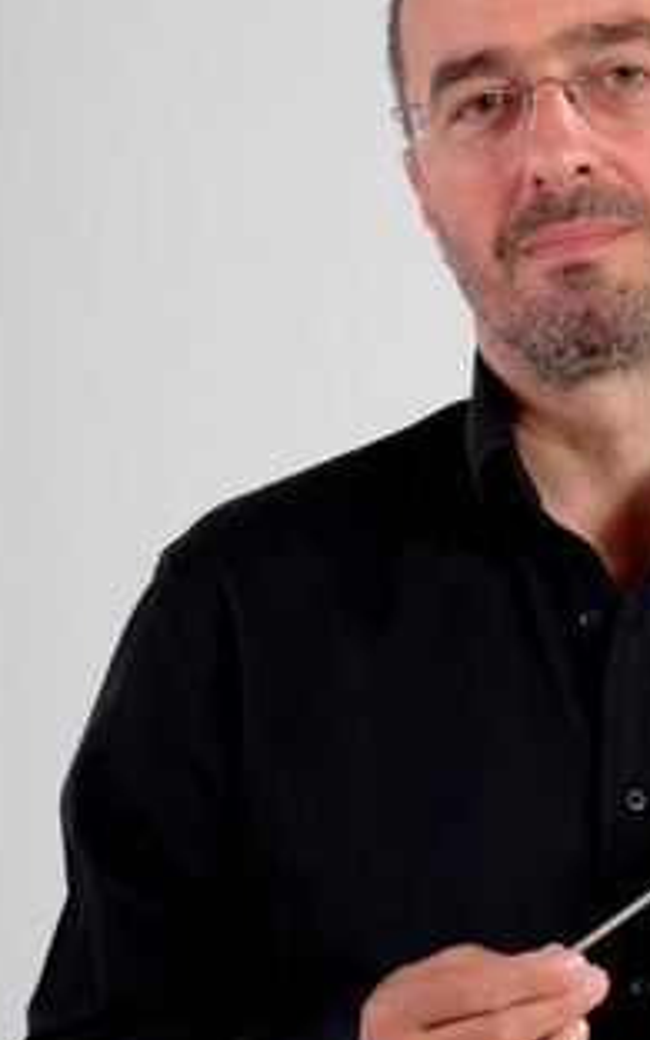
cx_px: 617
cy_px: 600
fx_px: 5017
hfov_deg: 7.4
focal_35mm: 177
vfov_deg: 11.8
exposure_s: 1/200
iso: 125
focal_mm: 60
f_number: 13
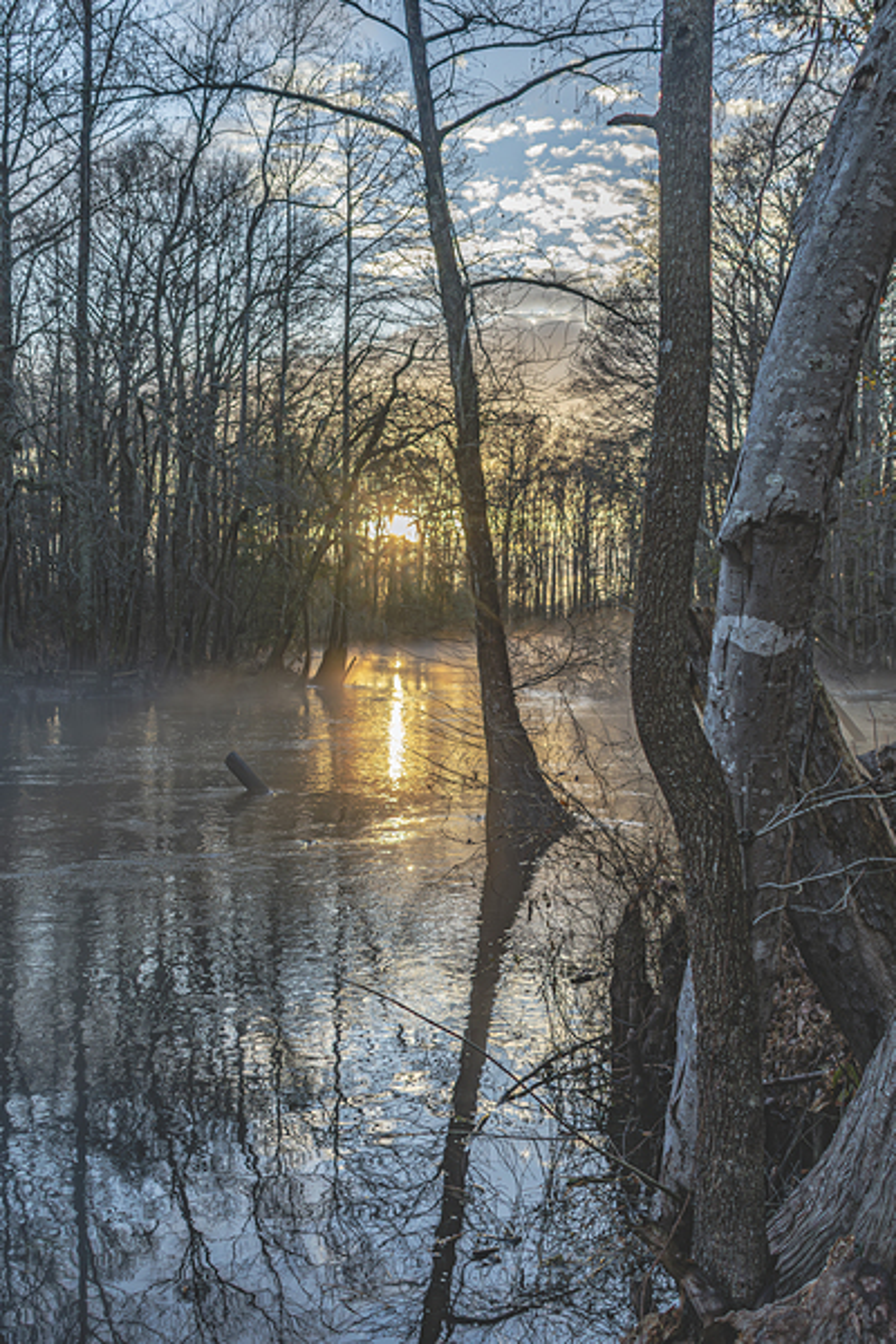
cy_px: 672
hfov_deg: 36.9
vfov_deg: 53.1
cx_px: 448
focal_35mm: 36
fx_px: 1344
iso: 250
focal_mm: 18
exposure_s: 1/250
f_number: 5.6
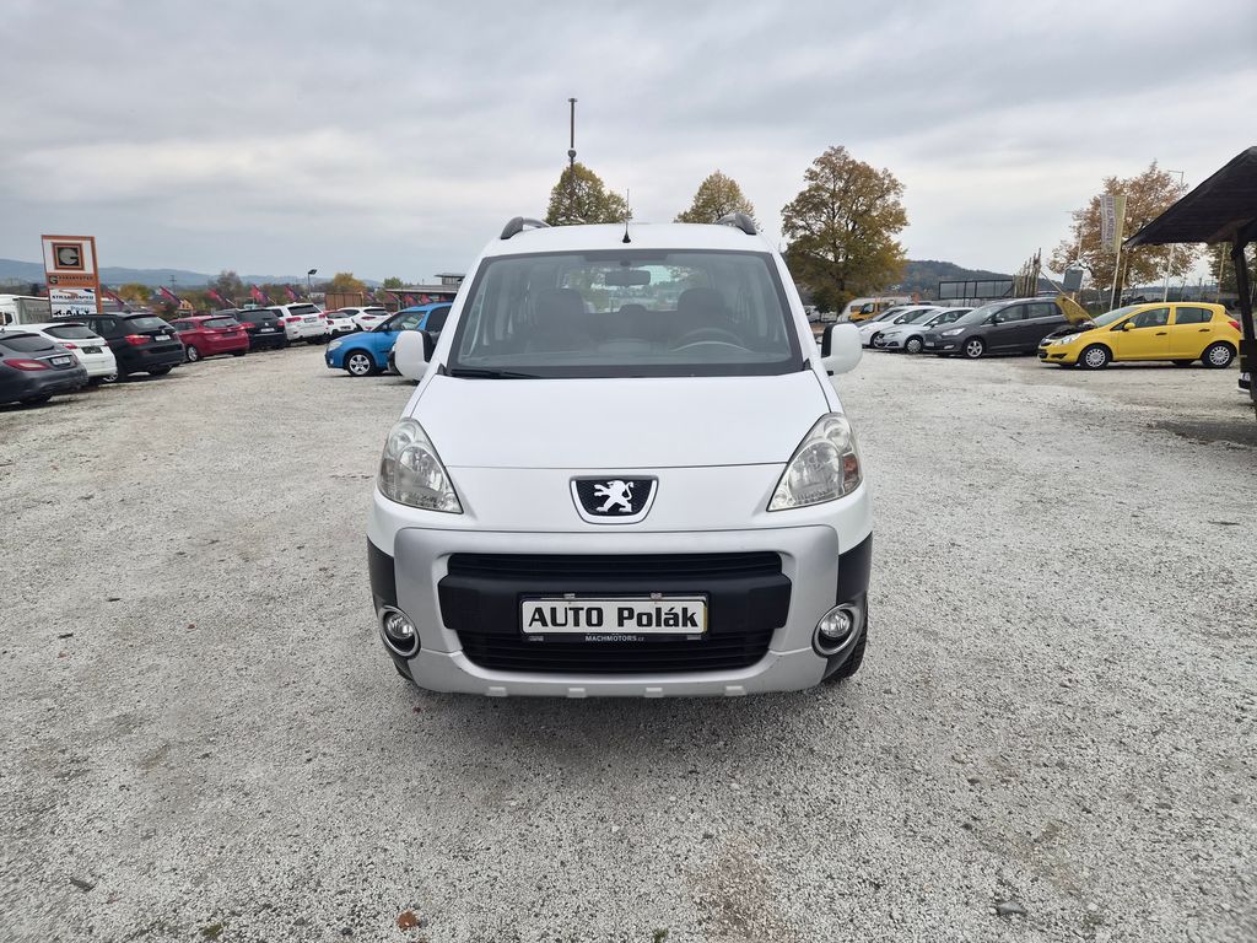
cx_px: 628
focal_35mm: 23
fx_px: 835
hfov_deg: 73.9
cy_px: 472
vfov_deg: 58.9
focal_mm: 5.4
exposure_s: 1/770
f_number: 1.8
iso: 80
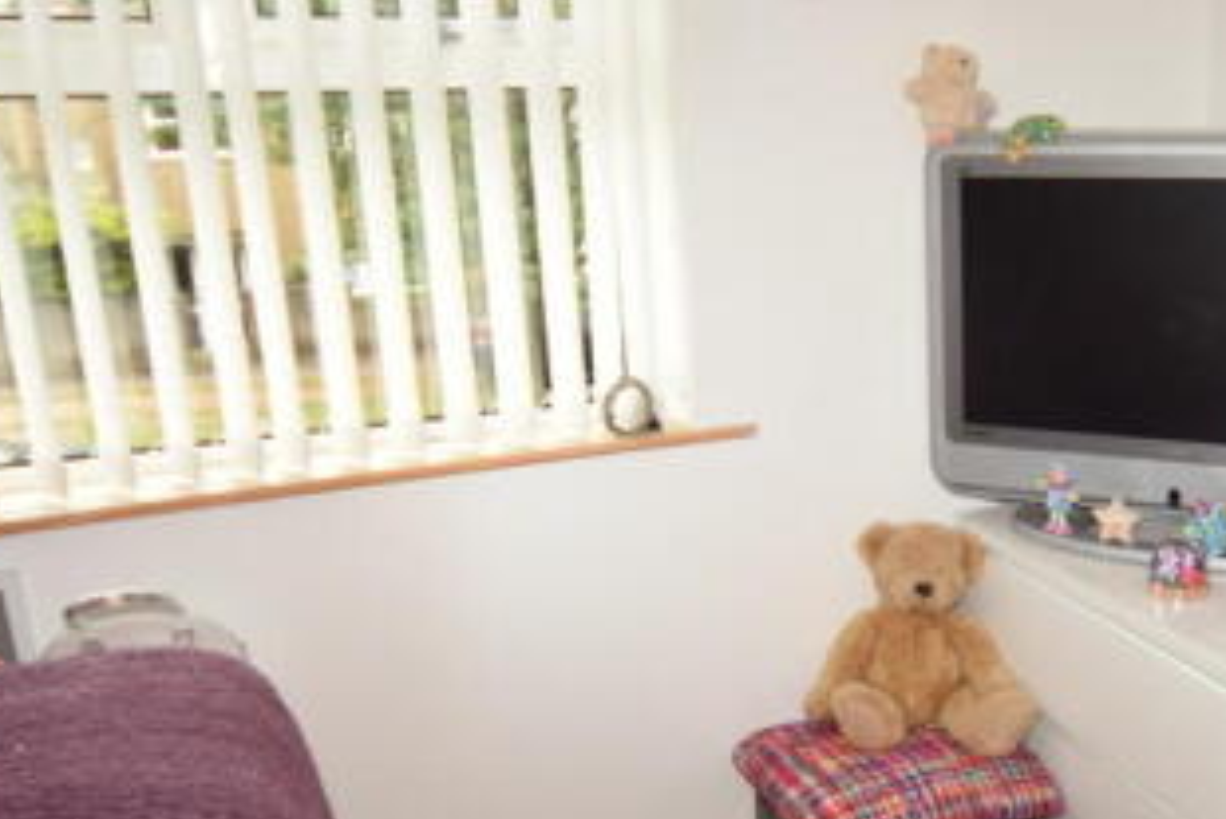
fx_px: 1295
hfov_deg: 48.7
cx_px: 920
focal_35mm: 38
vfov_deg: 35.0
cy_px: 481
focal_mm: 12
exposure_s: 1/125
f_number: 5.6
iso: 720
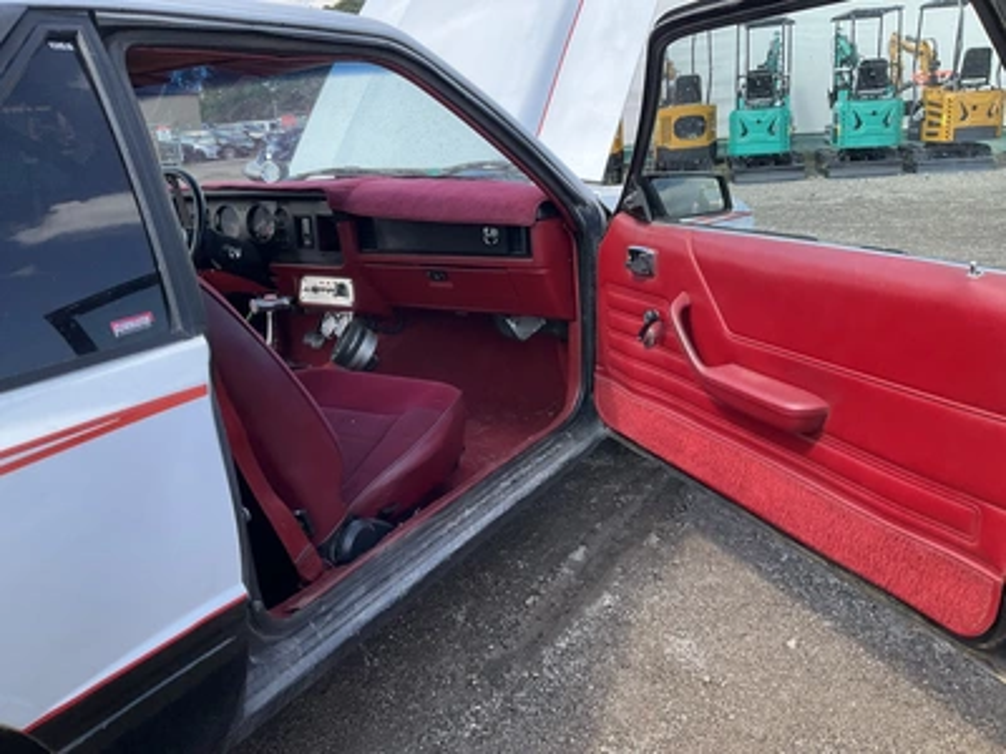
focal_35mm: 29
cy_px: 377
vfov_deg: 48.2
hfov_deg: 61.7
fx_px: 843
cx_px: 503
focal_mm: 3
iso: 25
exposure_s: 1/412
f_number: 1.8
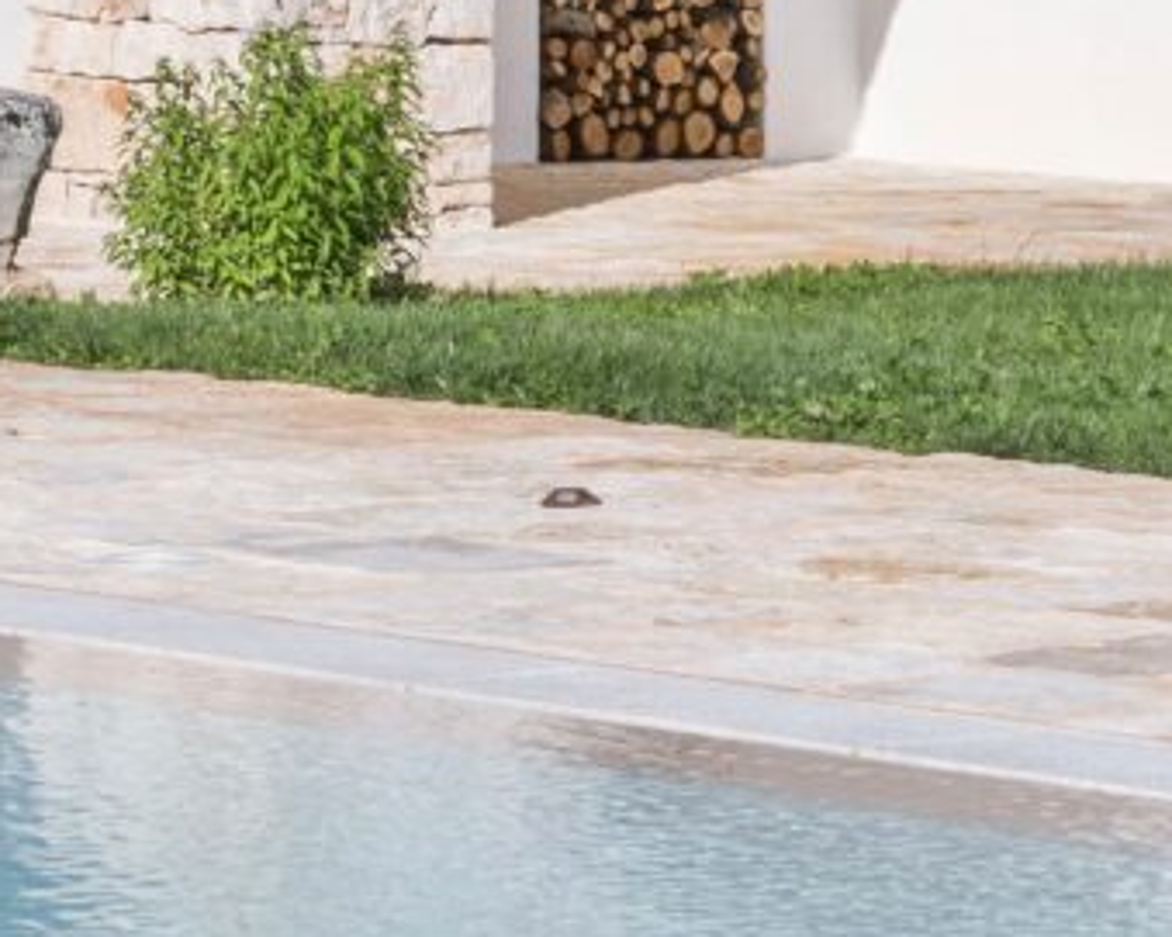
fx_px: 8253
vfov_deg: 6.4
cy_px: -377
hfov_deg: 8.0
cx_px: -259
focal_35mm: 238
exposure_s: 1/500
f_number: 16
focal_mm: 56
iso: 500
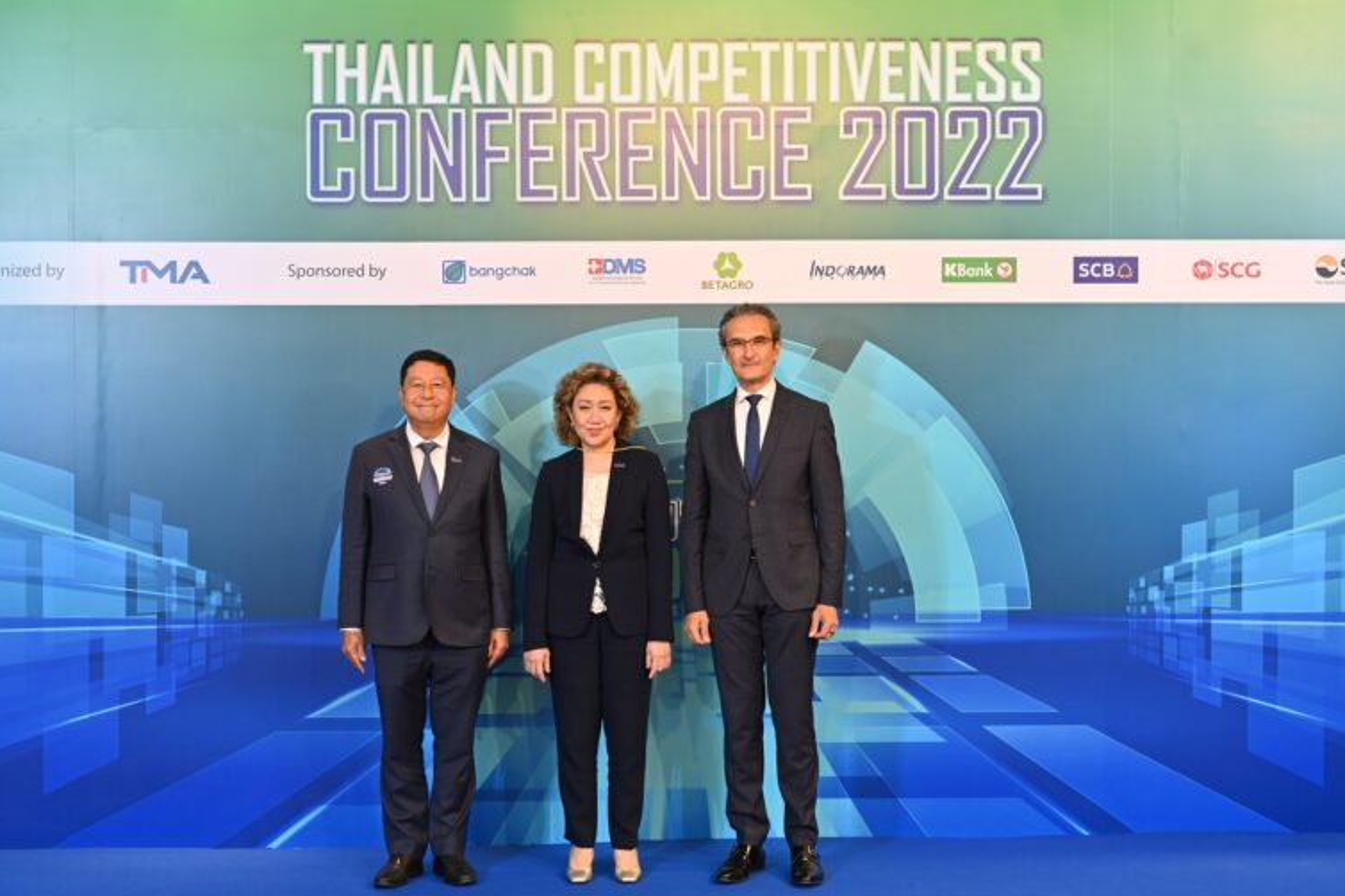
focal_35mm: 53
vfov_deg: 25.5
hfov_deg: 37.5
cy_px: 452
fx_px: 1979
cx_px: 680
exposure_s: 1/200
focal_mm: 52
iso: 1250
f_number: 4
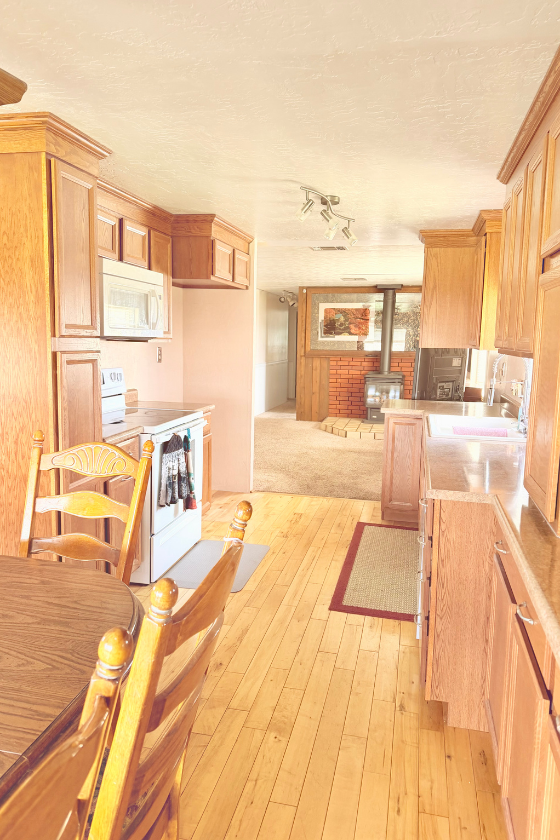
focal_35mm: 25
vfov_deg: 71.5
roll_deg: -0.5
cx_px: 286
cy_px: 420
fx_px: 584
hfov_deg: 51.3
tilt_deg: -6.9
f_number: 1.78
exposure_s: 1/81
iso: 200
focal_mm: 6.76
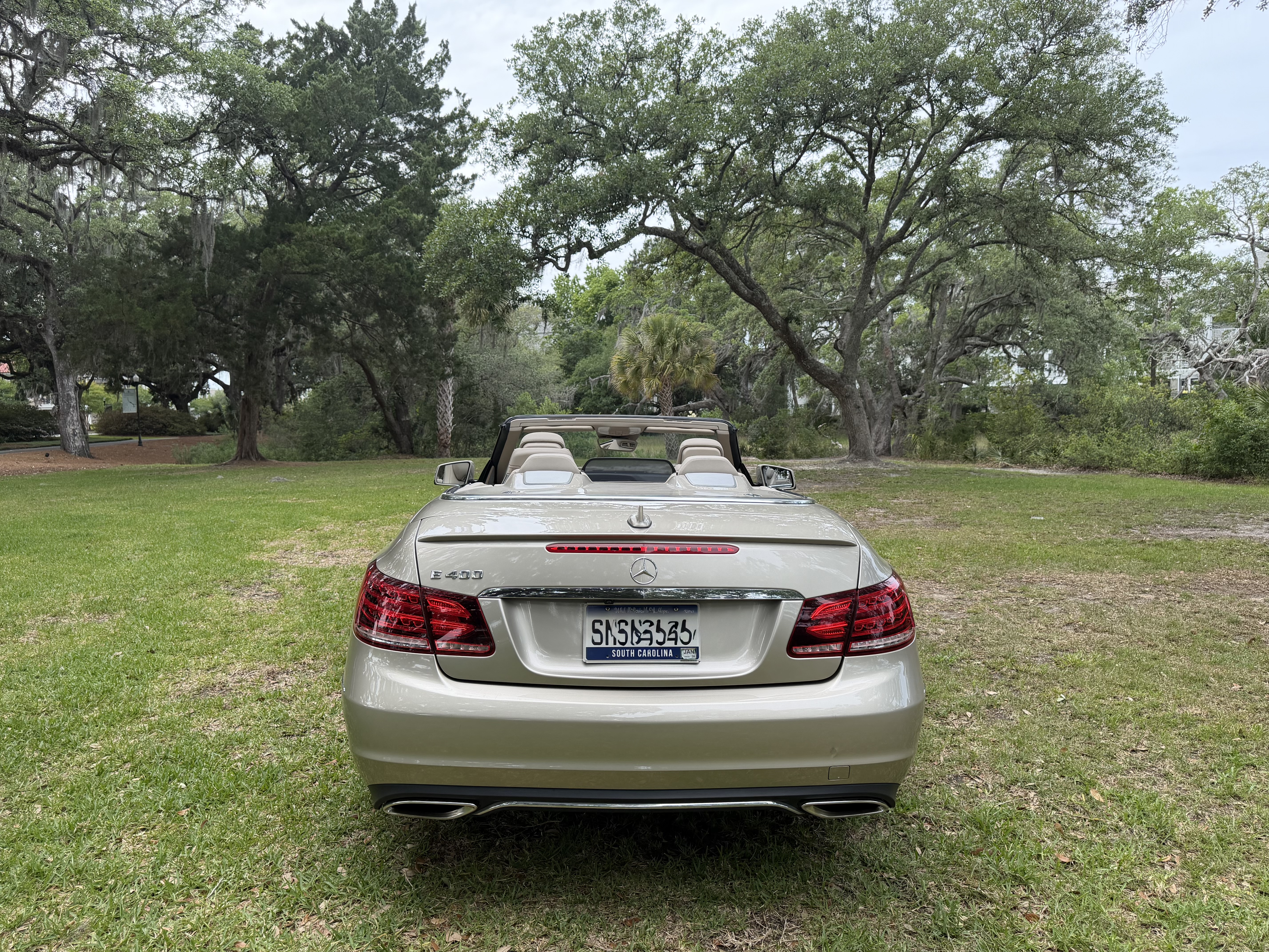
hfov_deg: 71.6
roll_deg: +2.0
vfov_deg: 56.8
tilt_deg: -4.2
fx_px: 880
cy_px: 476
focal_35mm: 24
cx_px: 634
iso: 100
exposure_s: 1/1770
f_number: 1.78
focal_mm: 6.76
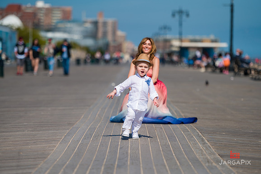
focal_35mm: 151
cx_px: 131
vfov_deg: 9.1
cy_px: 87
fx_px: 1095
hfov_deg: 13.6
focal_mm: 150
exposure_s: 1/8000
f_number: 3.2
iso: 200
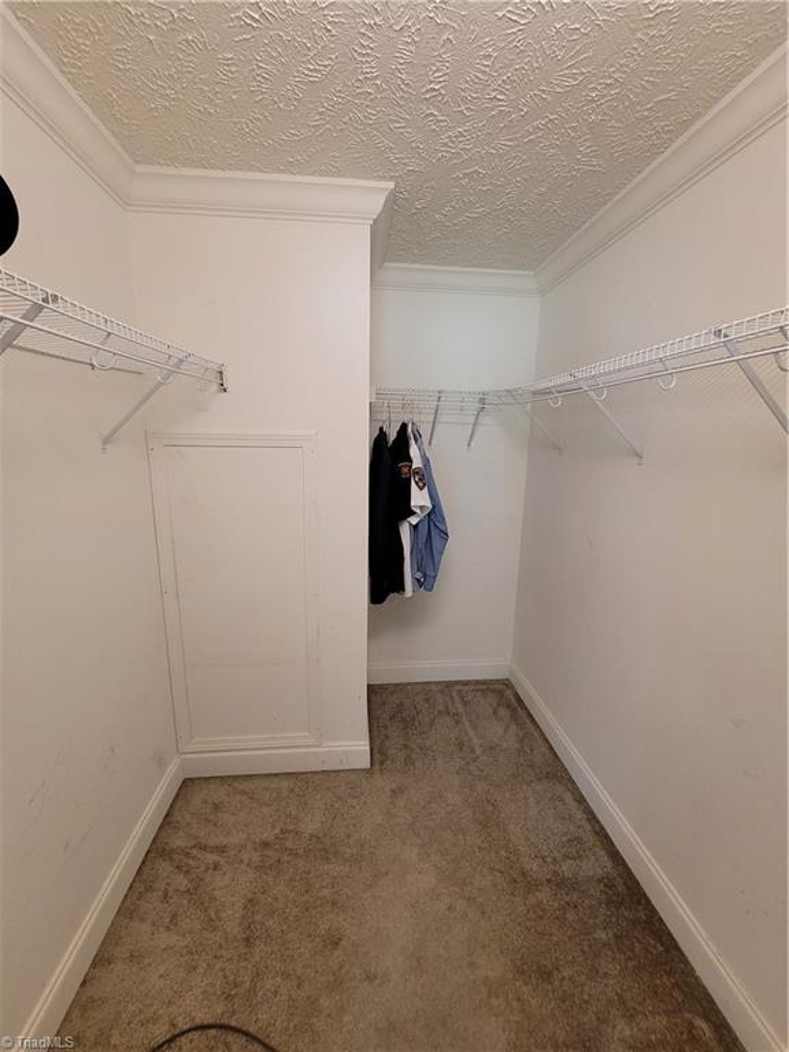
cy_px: 526
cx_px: 394
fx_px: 395
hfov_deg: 89.9
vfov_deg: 106.2
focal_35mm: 13
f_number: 2.2
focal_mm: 2.2
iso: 400
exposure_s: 1/59
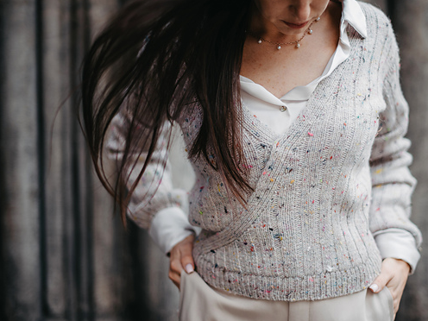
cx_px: 251
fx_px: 767
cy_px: 151
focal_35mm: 62
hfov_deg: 31.1
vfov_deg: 23.6
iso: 50
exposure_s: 1/800
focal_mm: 50
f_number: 1.4
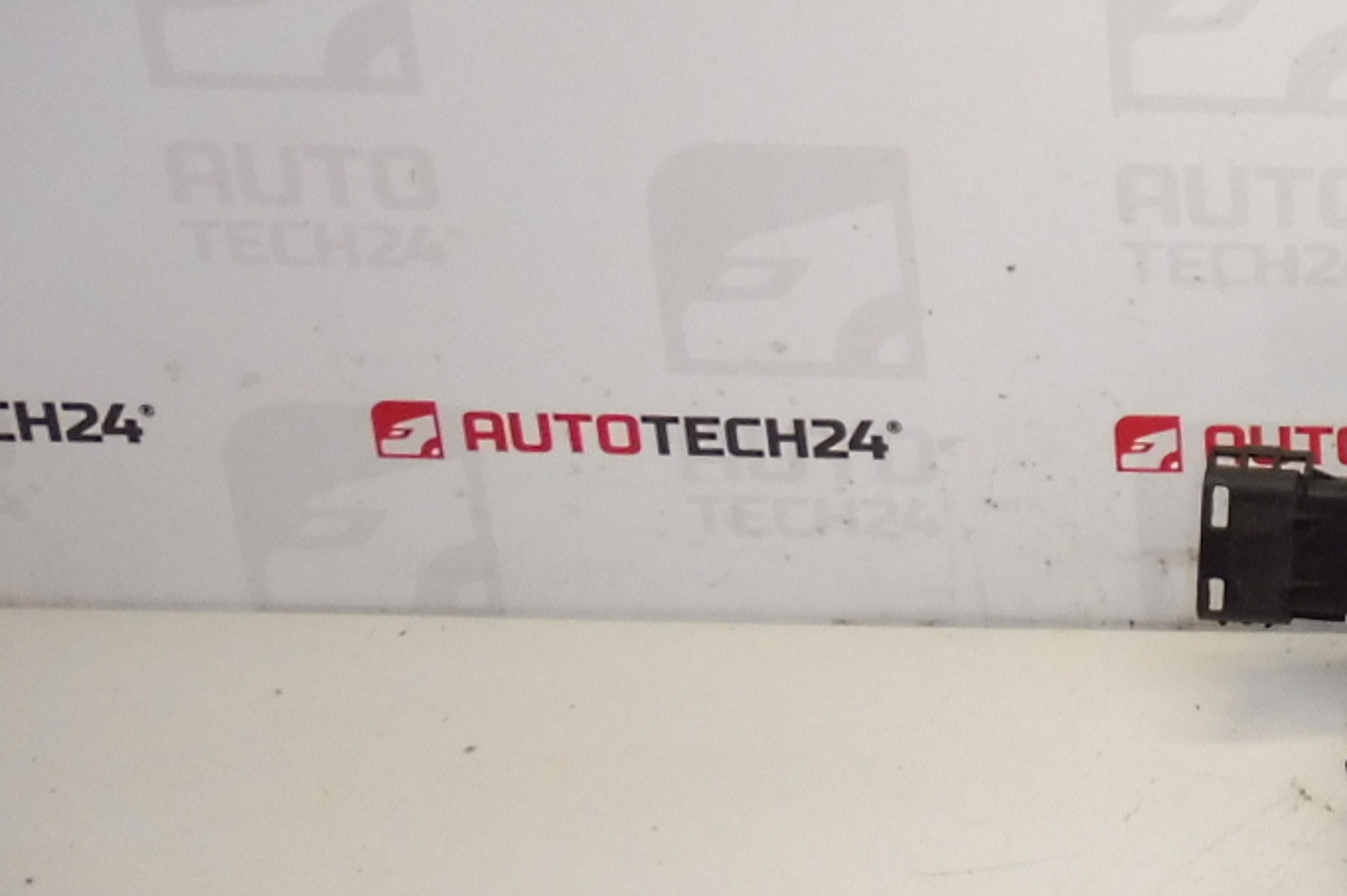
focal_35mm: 75
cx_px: 1872
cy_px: -77
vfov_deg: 17.6
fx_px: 2805
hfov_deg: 23.1
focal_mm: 4.3
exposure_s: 1/80
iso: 200
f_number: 3.5
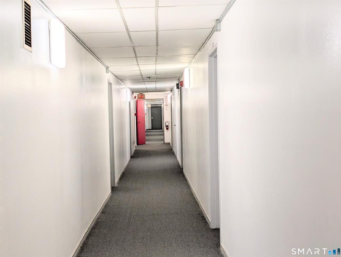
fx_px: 493
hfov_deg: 38.1
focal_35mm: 50
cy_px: 131
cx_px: 174
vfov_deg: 29.2
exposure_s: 1/30
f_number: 1.68
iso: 37
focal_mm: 6.9
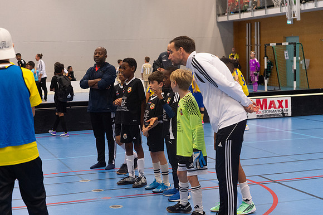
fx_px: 646
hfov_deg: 28.1
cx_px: 162
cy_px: 108
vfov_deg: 18.9
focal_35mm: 72
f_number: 3.5
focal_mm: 70
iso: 5600
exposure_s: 1/500
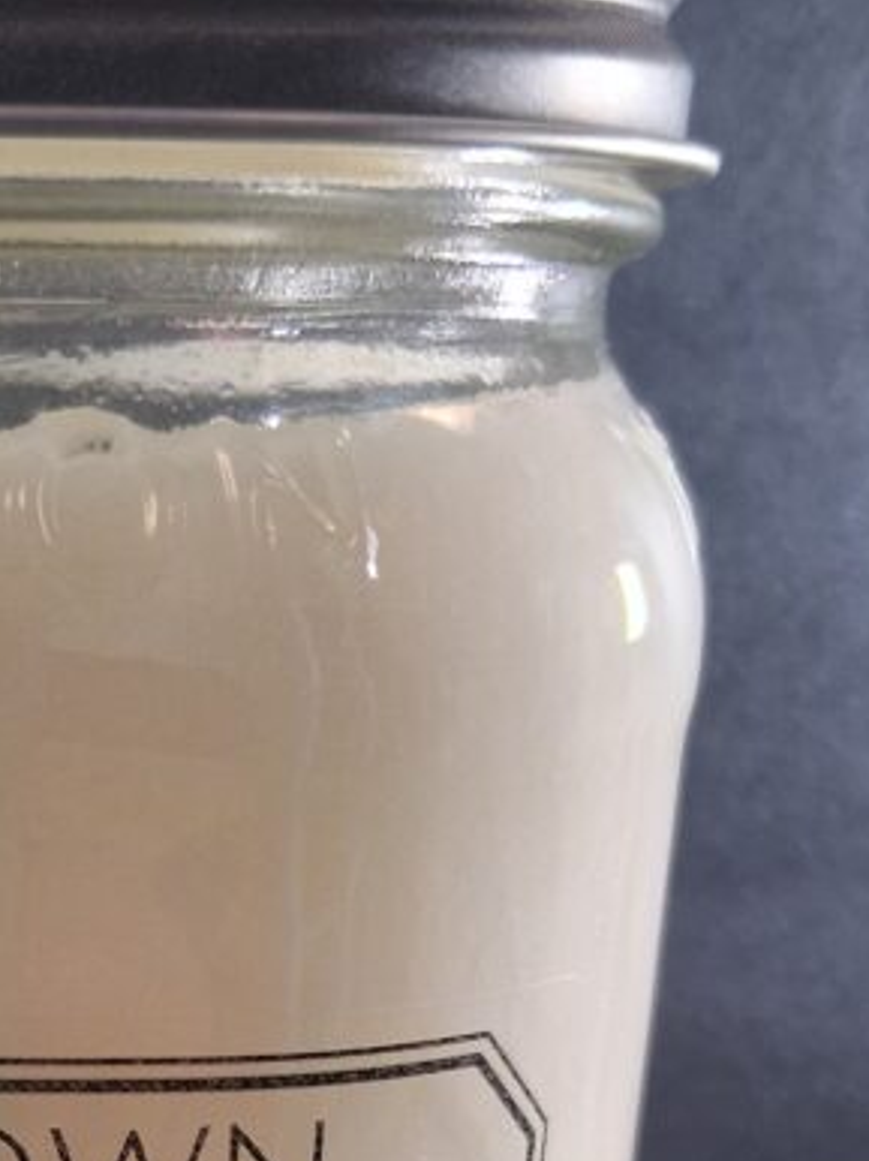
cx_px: -54
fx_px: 2312
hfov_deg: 20.4
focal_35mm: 69
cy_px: 1200
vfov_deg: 26.5
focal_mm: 3.98
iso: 250
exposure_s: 1/120
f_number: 1.8
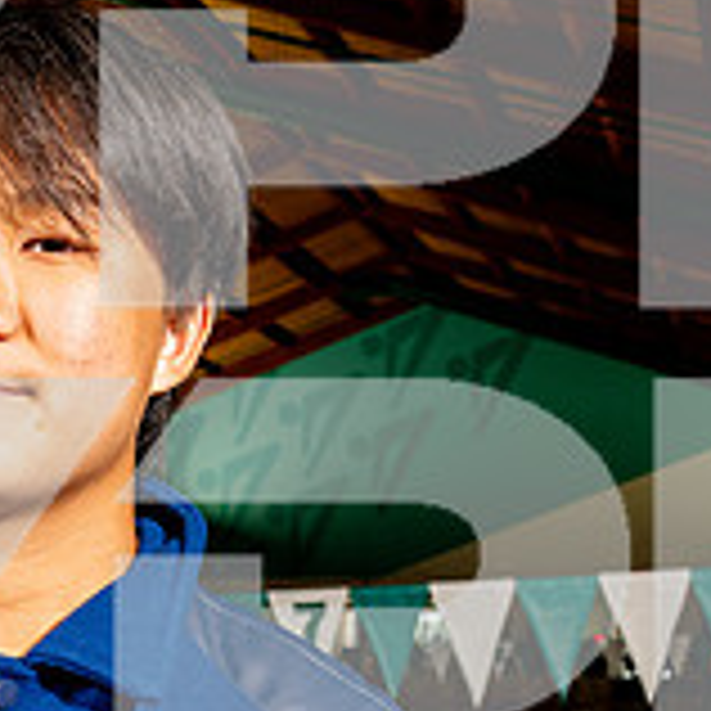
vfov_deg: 22.6
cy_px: 619
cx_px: 27
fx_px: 1743
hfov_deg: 22.3
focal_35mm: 75
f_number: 7.1
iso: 500
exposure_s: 1/125
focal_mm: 24
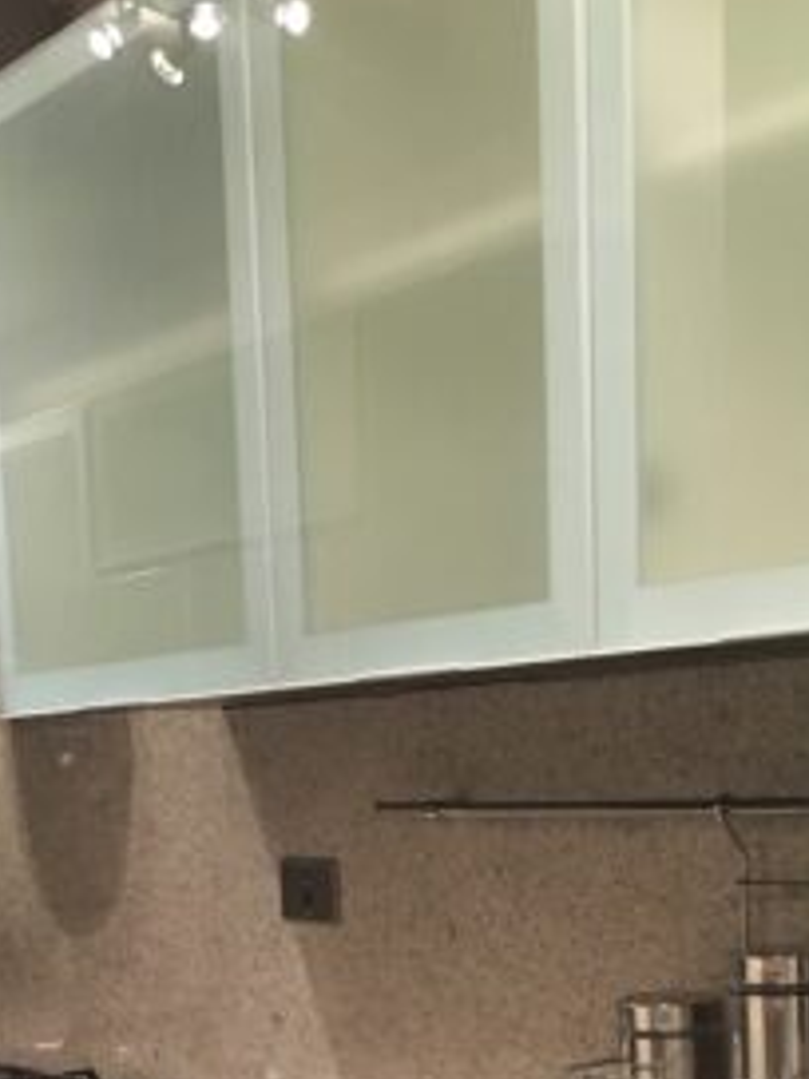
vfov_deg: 28.3
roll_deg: +2.7
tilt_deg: -8.5
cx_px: 163
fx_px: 1994
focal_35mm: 64
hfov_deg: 22.6
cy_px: 1091
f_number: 2.2
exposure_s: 1/30
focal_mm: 4.15
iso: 200
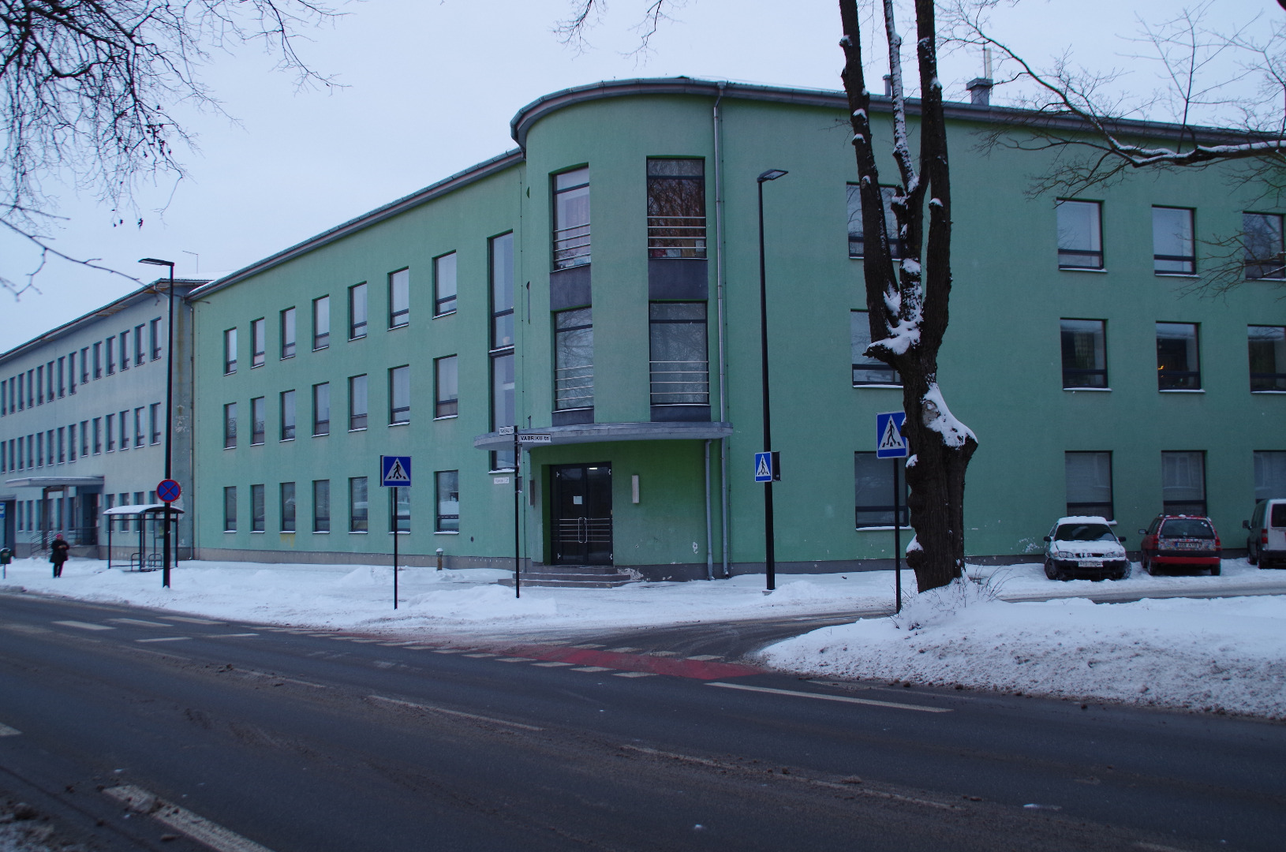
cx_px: 643
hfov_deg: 53.2
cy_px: 426
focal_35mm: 36
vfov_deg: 36.7
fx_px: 1283
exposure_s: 1/50
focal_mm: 24
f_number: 5.6
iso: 400
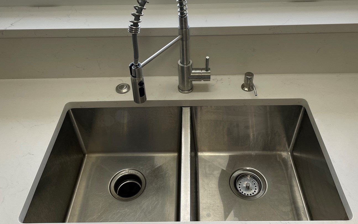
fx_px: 332
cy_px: 82
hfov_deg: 56.7
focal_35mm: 34
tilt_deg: -39.6
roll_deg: +0.9
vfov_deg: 37.0
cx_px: 186
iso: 32
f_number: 1.6
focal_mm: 4.2
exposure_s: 1/123
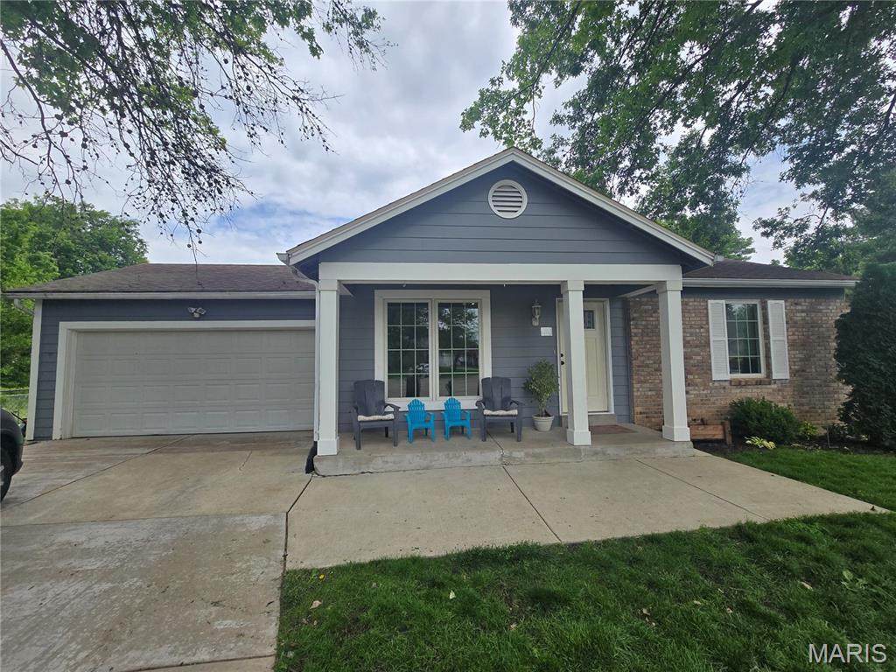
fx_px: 336
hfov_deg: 106.2
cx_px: 448
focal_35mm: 13
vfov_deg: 89.9
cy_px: 336
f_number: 2.2
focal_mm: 2.2
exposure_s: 1/2105
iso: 50
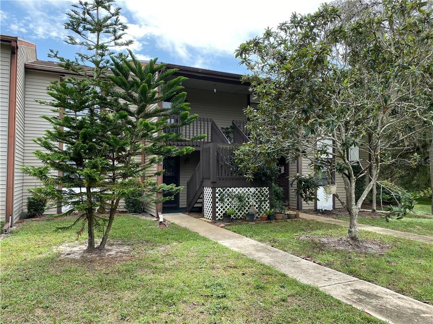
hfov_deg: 67.3
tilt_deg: +2.7
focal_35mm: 26
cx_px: 216
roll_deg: -1.1
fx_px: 325
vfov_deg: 53.1
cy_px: 162
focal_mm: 4.25
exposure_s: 1/898
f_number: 1.8
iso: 32
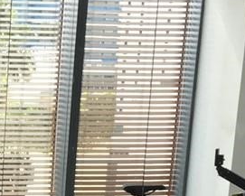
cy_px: 436
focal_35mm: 167
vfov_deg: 8.6
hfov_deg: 11.0
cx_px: -147
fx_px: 1211
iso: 32
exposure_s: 1/120
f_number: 2.2
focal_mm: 4.15
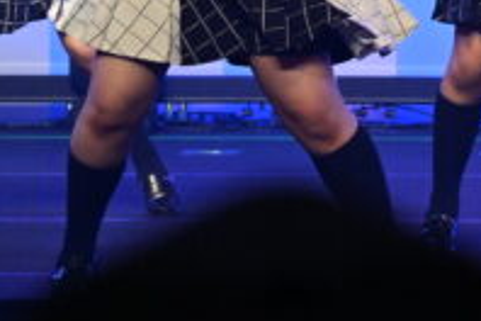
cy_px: -489
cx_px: 1100
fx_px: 8083
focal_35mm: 605
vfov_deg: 2.3
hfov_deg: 3.4
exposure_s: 1/640
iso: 3200
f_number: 6.3
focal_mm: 100
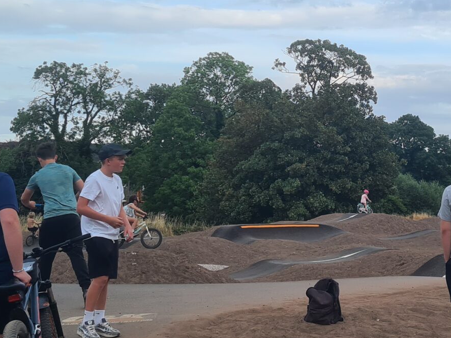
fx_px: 978
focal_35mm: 75
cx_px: 367
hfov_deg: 25.5
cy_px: 150
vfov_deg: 19.6
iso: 50
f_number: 1.8
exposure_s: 1/1024
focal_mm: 5.4
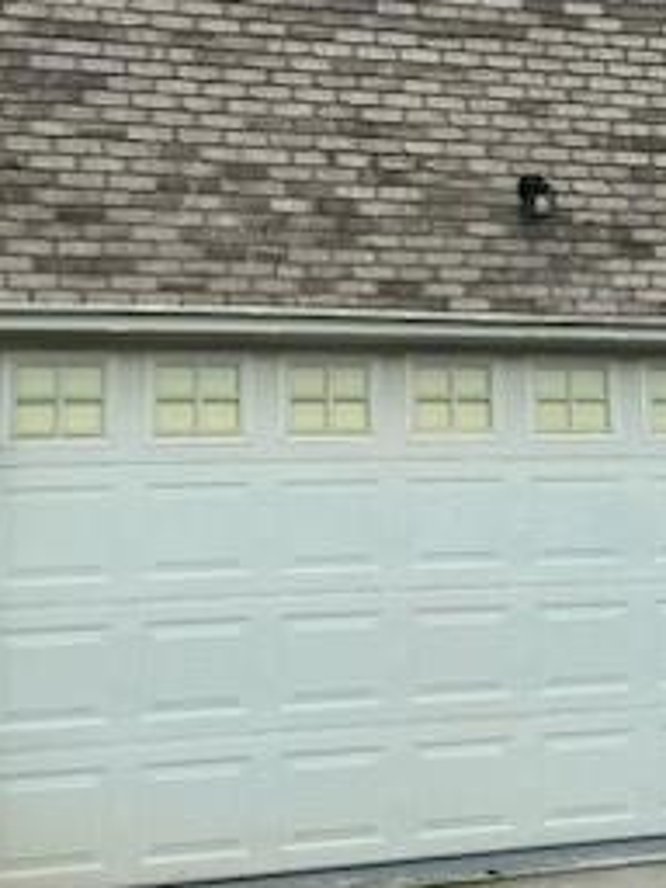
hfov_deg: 24.4
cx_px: 295
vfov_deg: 31.0
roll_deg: -0.3
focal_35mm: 60
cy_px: 121
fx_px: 1539
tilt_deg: +10.1
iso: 80
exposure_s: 1/1256
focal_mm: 6.86
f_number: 1.78
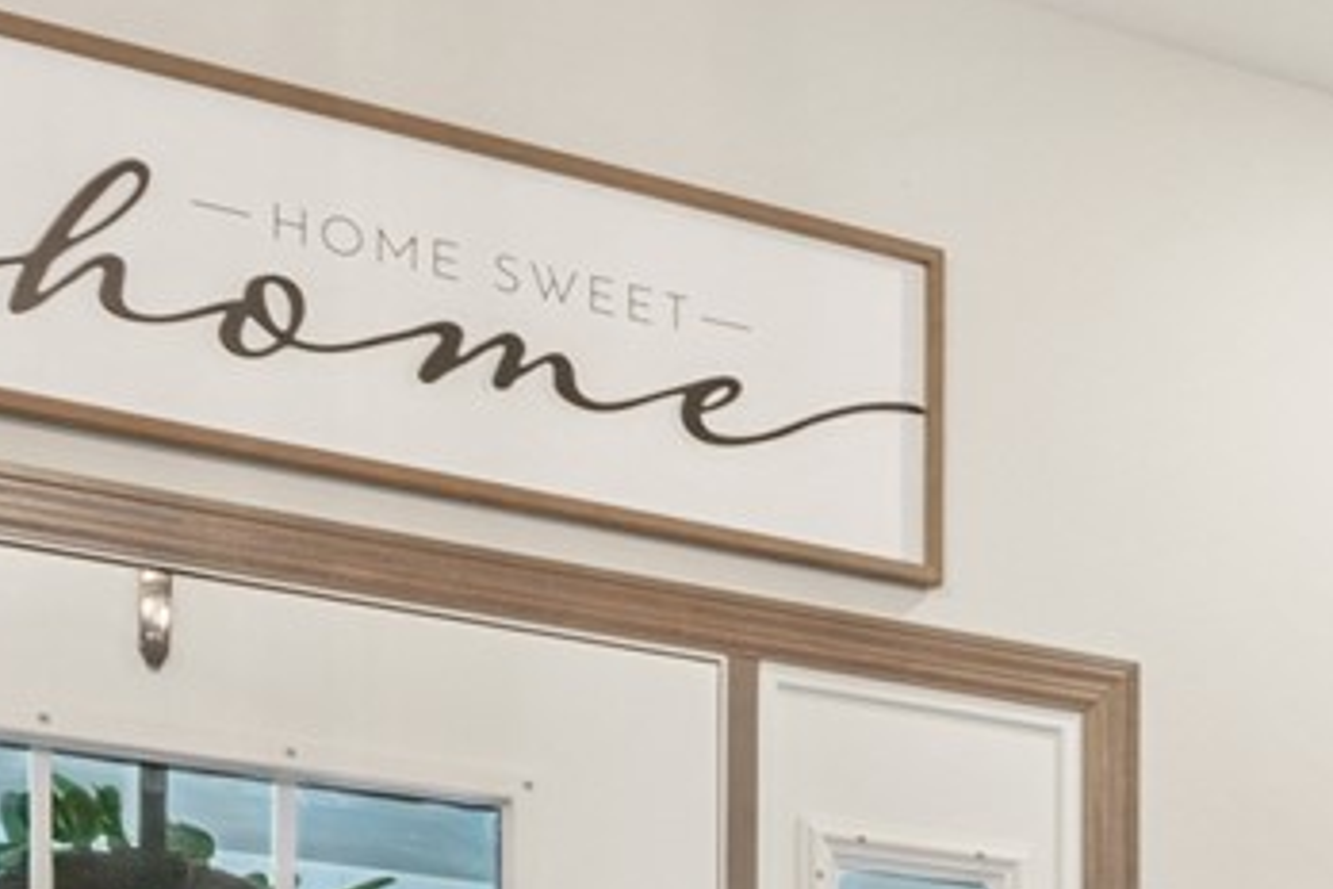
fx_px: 3073
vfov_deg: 14.6
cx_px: 1852
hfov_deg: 21.5
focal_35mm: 83
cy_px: 1569
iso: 400
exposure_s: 1/15
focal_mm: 17
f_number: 8
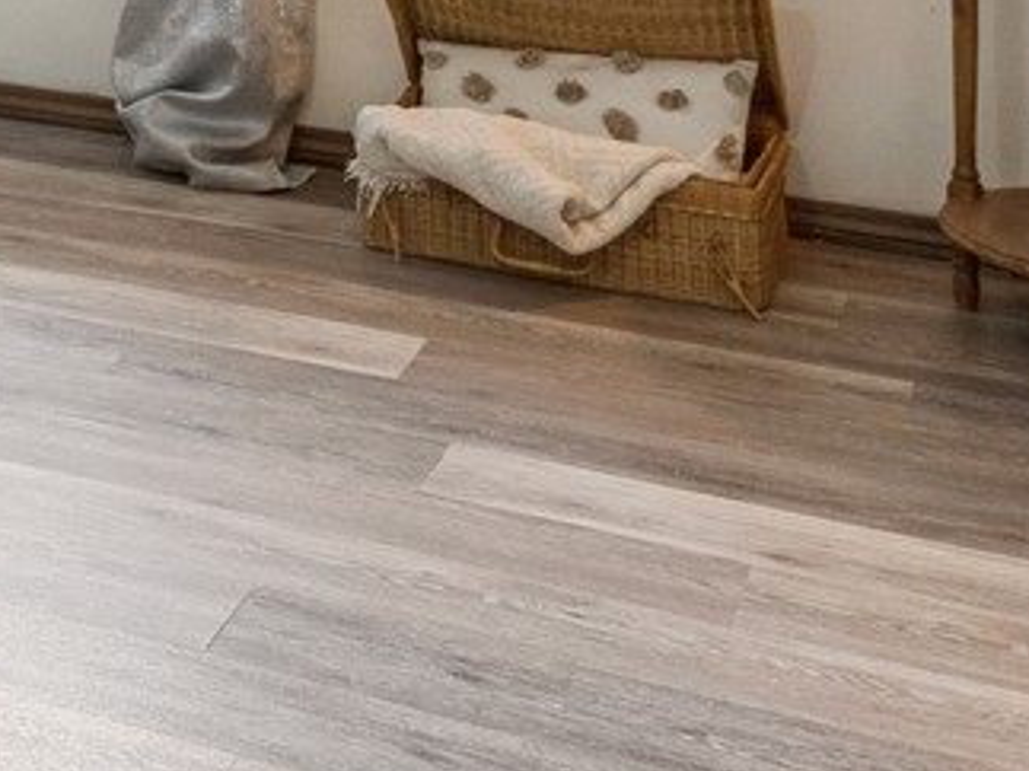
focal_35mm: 86
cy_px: -546
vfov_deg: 15.2
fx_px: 2555
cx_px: -702
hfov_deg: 18.7
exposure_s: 1/6
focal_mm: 17
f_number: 8
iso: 400
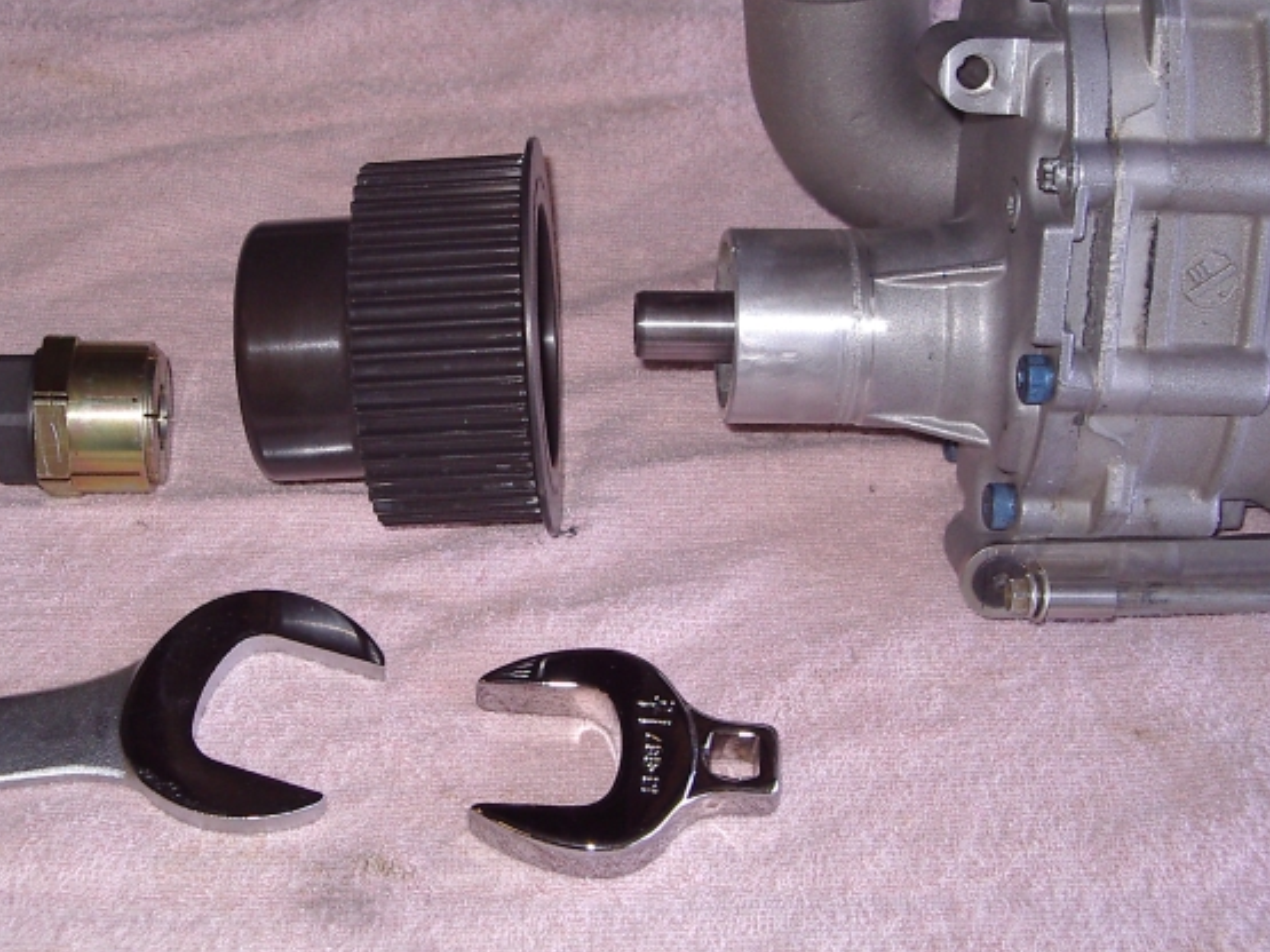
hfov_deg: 32.2
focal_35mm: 60
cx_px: 567
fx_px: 2201
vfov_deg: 24.4
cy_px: 428
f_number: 3
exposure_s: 1/60
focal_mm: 7.8
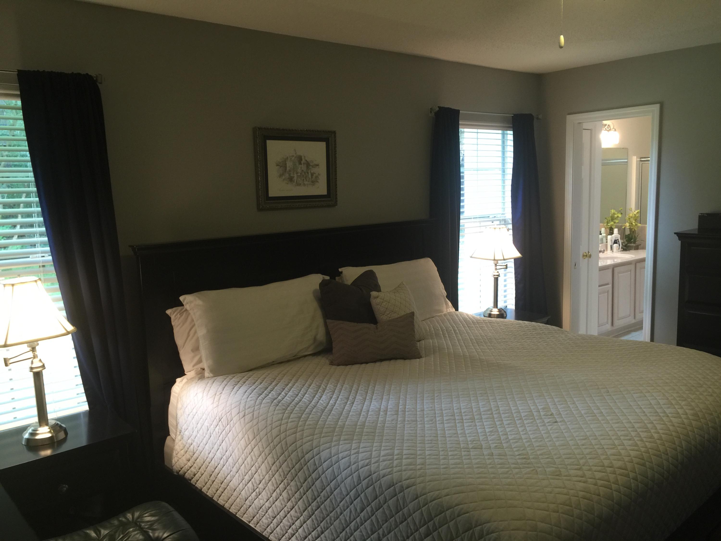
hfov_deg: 61.7
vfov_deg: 48.2
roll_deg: +0.1
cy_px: 270
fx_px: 604
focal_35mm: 29
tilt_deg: -6.4
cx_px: 360
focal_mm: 4.15
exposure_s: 1/15
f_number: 2.2
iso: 50
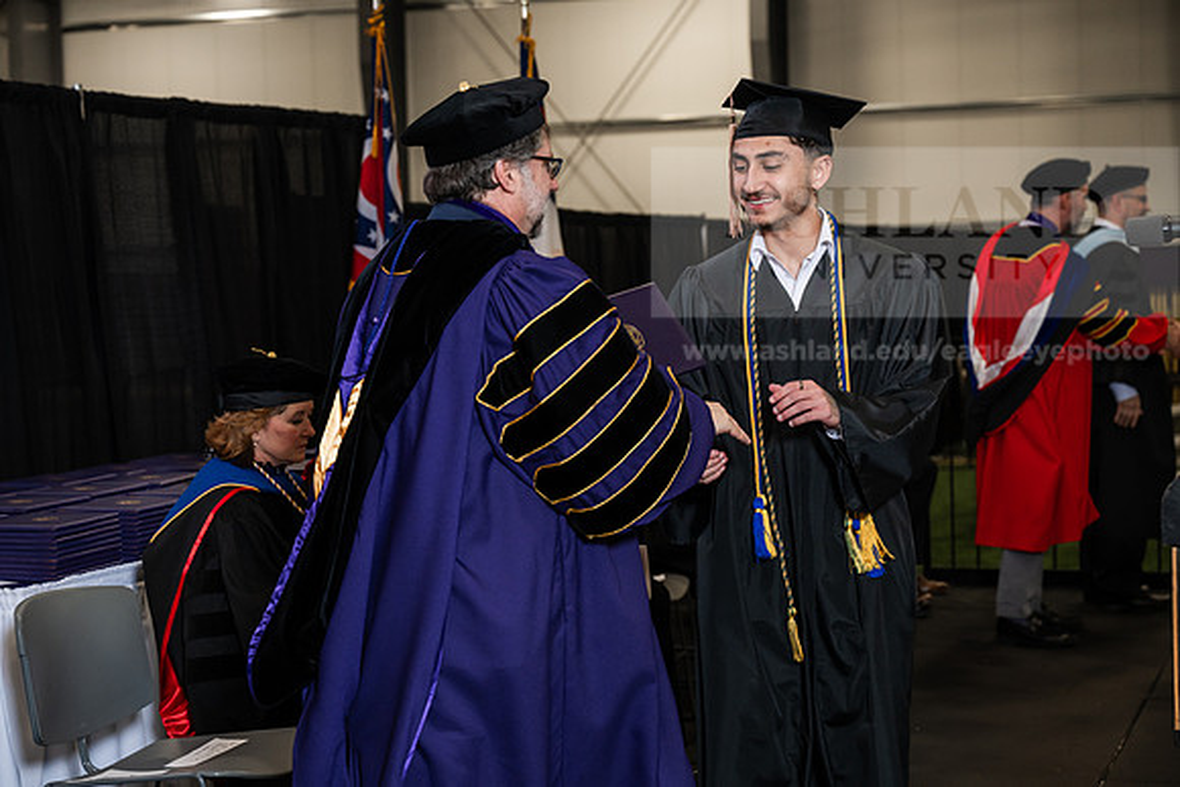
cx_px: 590
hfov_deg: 28.8
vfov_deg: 19.5
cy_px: 394
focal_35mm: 70
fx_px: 2295
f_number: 4.5
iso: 1250
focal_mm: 70
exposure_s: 1/200
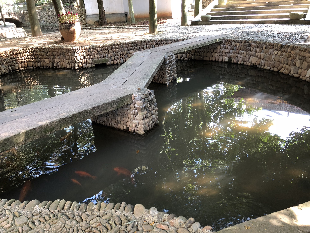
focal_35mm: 28
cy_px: 116
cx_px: 155
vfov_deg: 49.7
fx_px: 251
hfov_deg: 63.4
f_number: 1.8
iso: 32
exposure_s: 1/30
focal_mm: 4
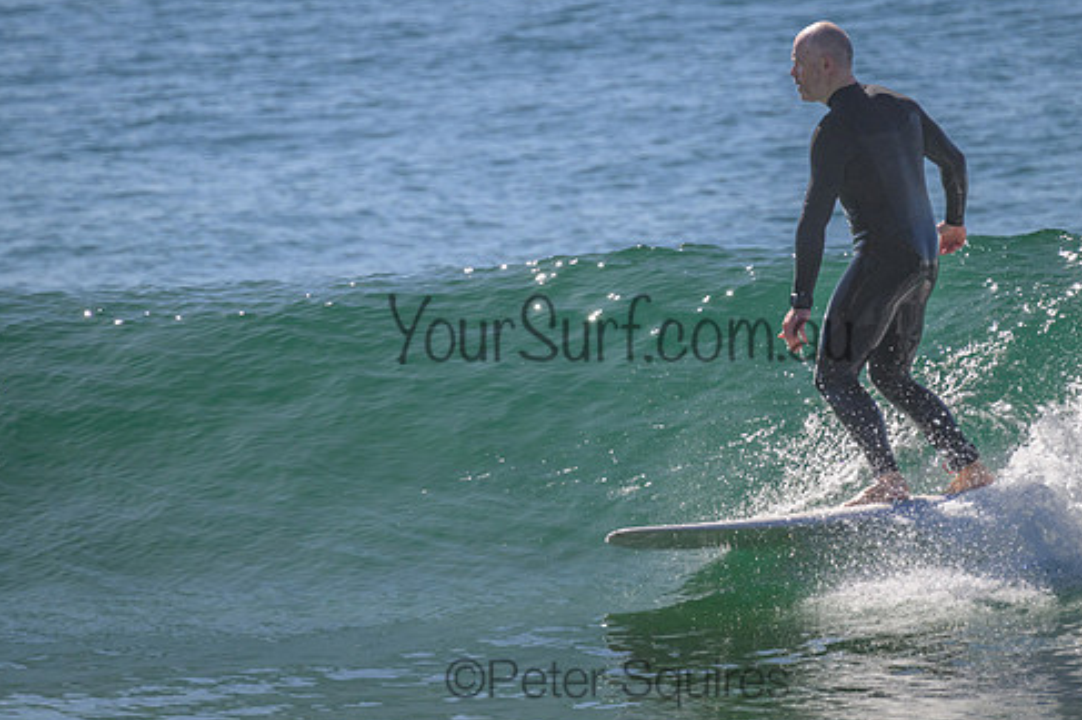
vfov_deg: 1.4
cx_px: 618
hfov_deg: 2.2
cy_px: 310
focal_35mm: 954
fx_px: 28653
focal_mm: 800
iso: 1000
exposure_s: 1/2000
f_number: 11
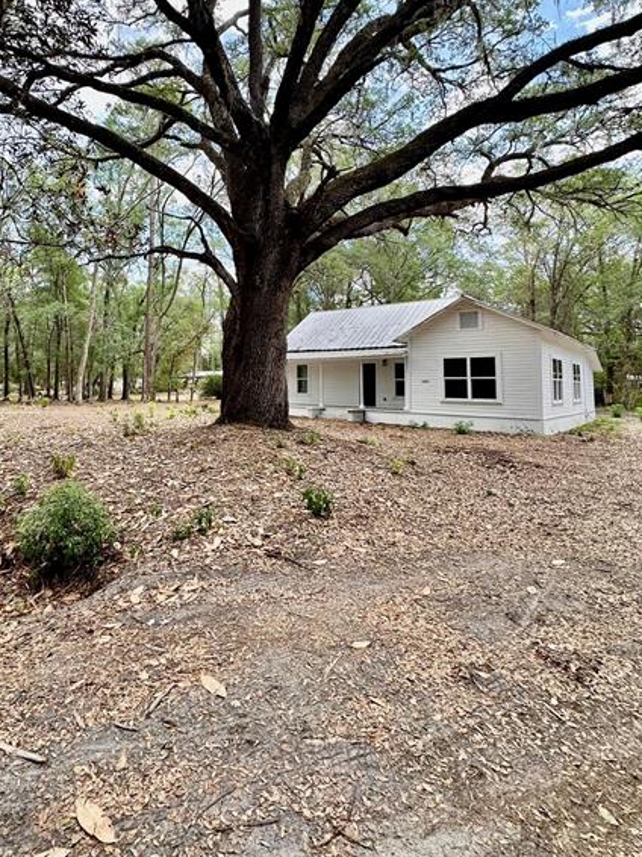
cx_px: 217
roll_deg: -1.7
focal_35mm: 19
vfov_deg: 83.7
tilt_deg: +5.4
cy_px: 345
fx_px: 470
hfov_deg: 66.9
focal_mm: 2.22
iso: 40
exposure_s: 1/287
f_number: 2.2
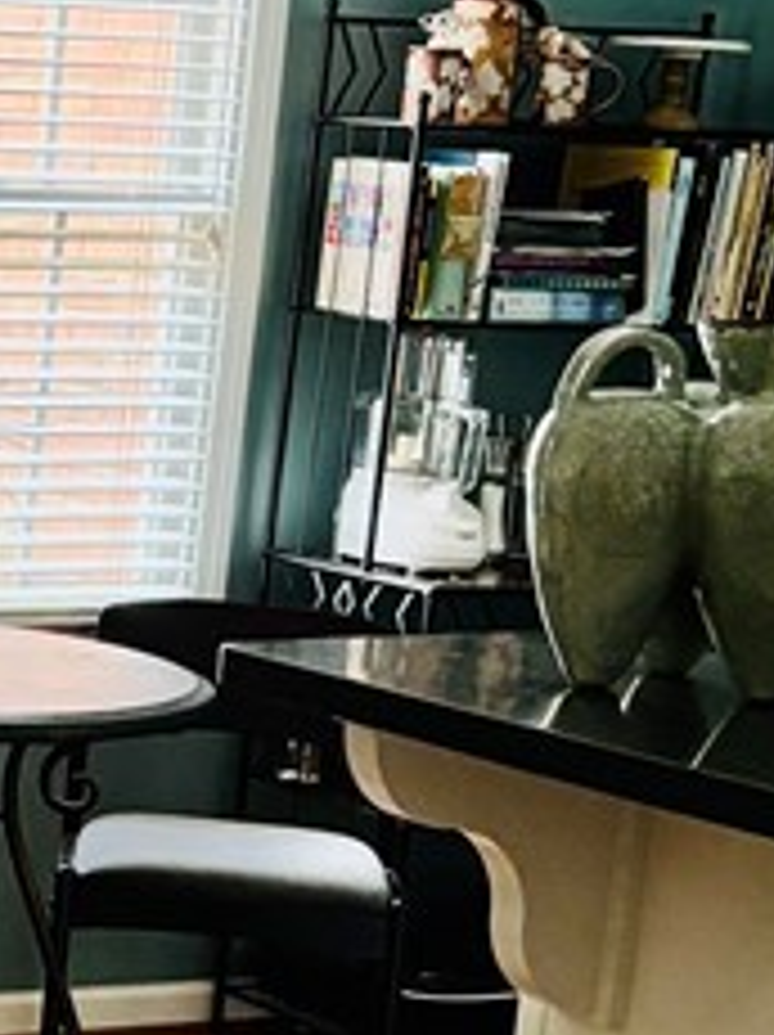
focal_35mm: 116
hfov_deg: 11.2
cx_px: -904
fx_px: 3465
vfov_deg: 16.9
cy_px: 752
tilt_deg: -11.4
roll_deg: -1.4
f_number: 1.6
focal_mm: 5.96
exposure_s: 1/69
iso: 125
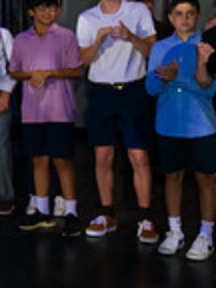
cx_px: -246
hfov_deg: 13.2
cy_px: 65
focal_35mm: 93
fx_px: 774
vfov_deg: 20.9
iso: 1600
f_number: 3.2
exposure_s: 1/125
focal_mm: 24
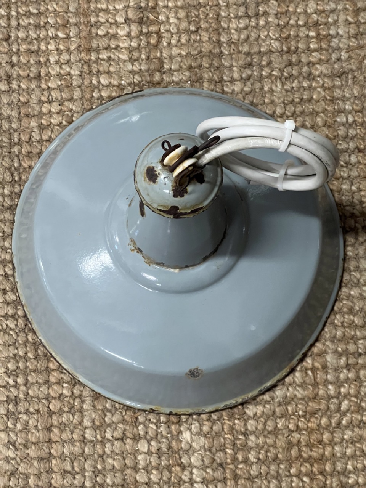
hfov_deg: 19.1
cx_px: 183
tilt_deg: -75.7
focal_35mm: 77
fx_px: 1086
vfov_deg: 25.3
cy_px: 244
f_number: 2.8
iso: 800
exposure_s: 1/50
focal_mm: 9
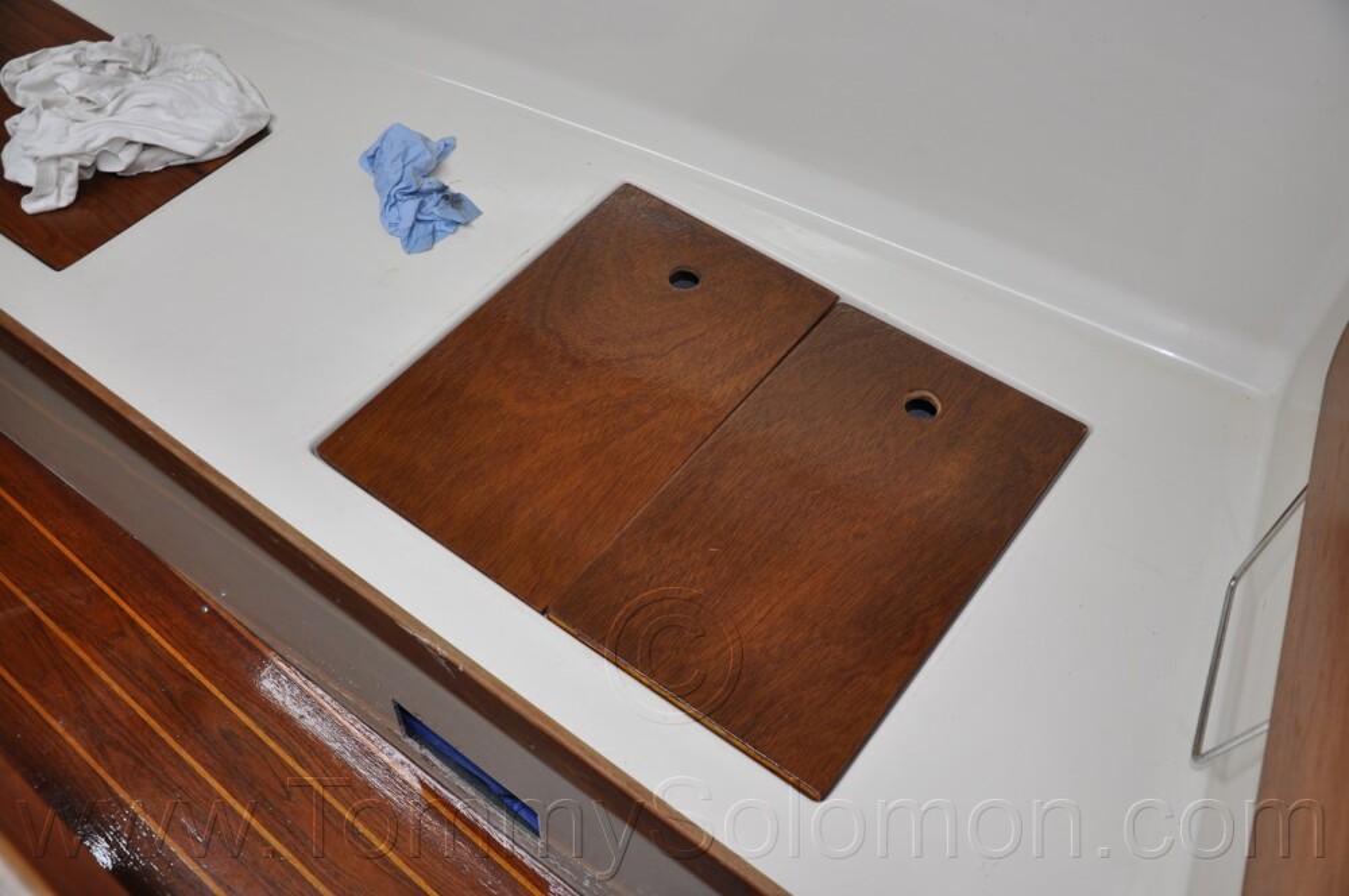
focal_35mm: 33
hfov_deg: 57.3
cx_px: 674
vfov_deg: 39.9
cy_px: 448
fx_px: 1235
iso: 400
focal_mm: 22
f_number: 3.8
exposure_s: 1/125
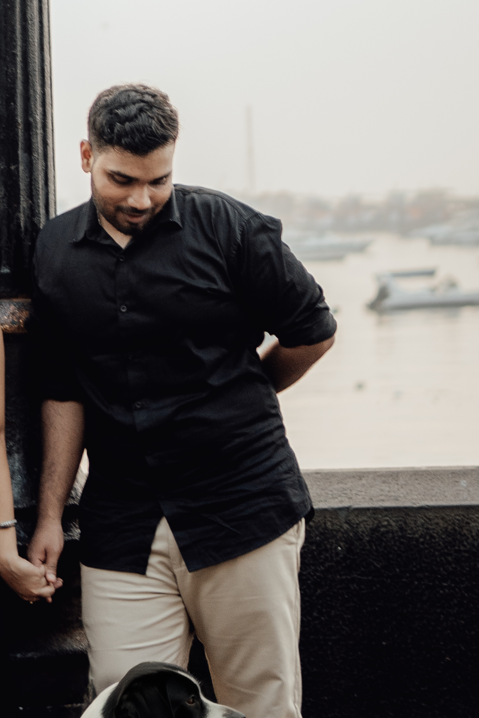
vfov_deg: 13.5
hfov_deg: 9.4
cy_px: -313
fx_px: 2873
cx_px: -161
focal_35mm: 144
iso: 160
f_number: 1.4
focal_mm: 35
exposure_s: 1/320
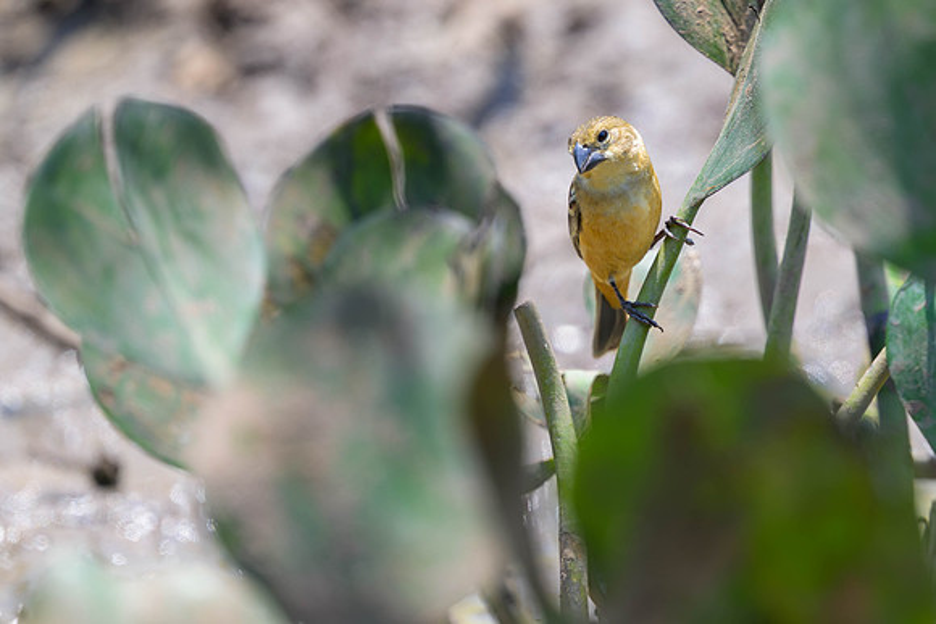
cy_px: 170
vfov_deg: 1.4
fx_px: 25736
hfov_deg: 2.1
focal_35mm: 990
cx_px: 730
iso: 110
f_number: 2.8
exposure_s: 1/1000
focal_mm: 400
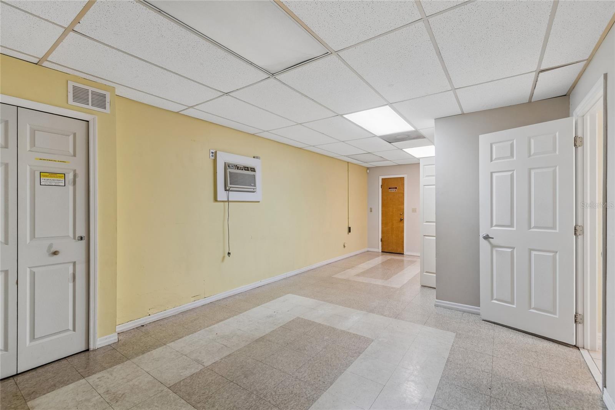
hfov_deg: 100.4
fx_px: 256
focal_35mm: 15
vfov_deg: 77.3
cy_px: 205
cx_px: 308
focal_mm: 10
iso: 100
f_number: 7.1
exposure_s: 1/3.33
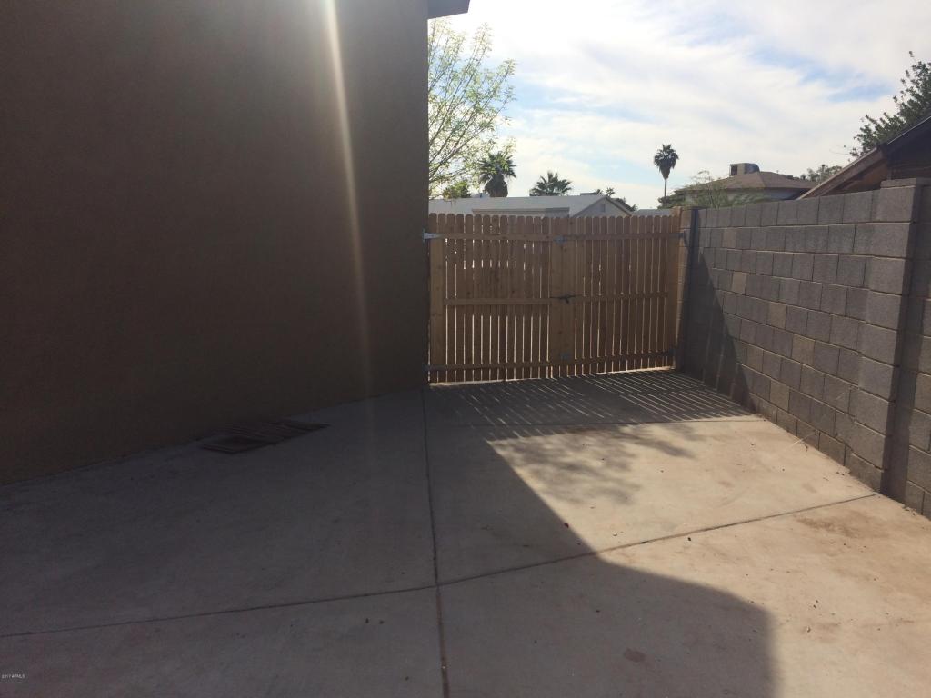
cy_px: 349
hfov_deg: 61.7
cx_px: 466
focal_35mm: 29
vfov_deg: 48.2
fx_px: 780
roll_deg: -1.5
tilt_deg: -10.7
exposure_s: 1/2415
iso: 32
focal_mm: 4.15
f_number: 2.2
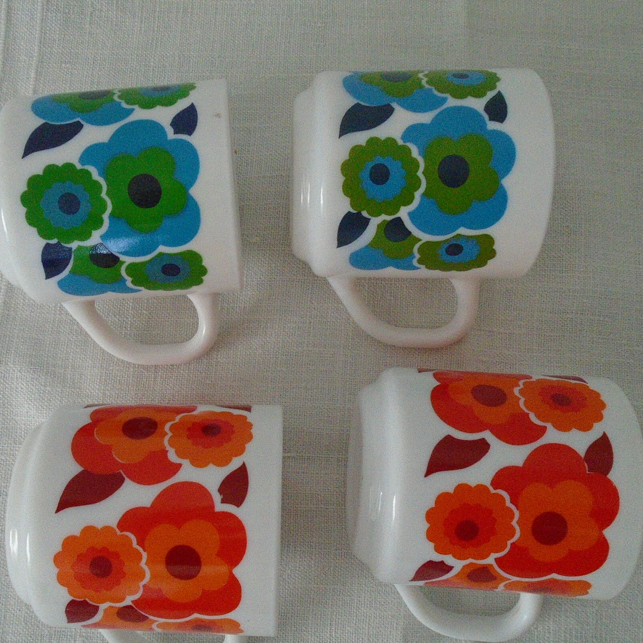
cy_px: 347
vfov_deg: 44.9
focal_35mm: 37
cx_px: 272
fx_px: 778
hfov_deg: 44.8
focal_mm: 4.6
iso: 640
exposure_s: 1/160
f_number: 3.2
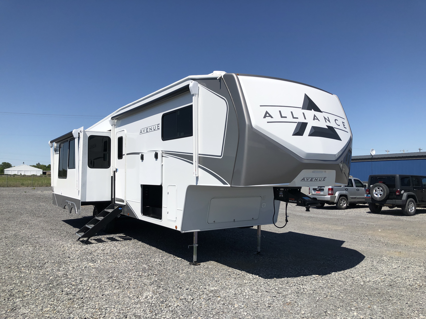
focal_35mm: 28
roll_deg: -0.2
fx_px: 345
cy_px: 160
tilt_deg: +1.5
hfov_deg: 63.4
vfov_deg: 49.7
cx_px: 213
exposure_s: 1/3436
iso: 20
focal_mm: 3.99
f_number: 1.8
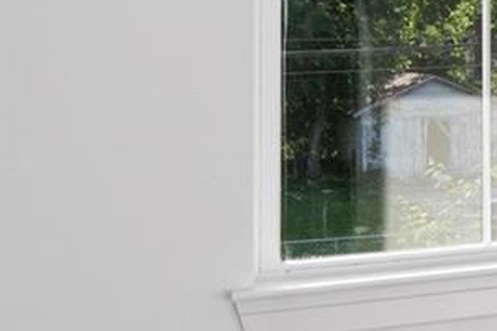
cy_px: 9
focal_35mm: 108
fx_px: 1491
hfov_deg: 13.4
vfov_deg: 12.5
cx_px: 1227
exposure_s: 1/15
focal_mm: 16
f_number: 9
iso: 200
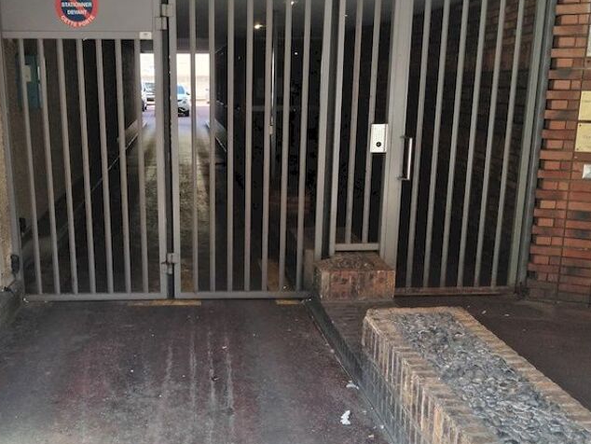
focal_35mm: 41
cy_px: 270
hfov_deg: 45.3
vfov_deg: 35.0
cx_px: 213
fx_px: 700
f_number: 1.8
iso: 100
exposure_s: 1/120
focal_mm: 4.25
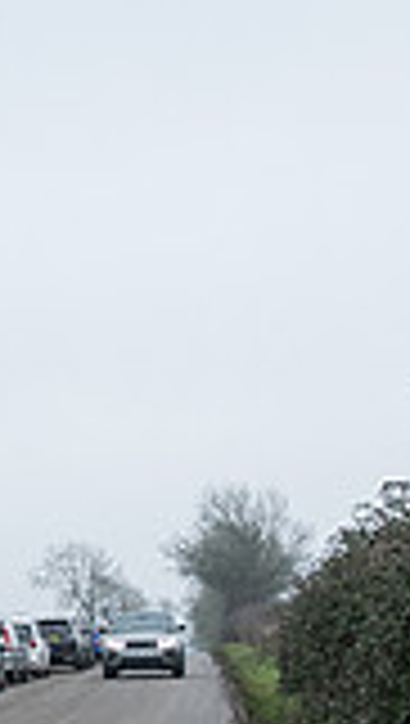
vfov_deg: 17.0
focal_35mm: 126
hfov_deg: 9.1
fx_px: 2426
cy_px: 500
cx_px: -394
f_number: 5
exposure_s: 1/125
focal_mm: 10.9
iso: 200
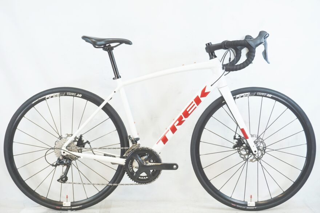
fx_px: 493
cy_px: 106
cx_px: 160
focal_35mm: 56
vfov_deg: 24.4
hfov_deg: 35.9
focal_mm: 37
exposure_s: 1/40
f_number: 6.3
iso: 640
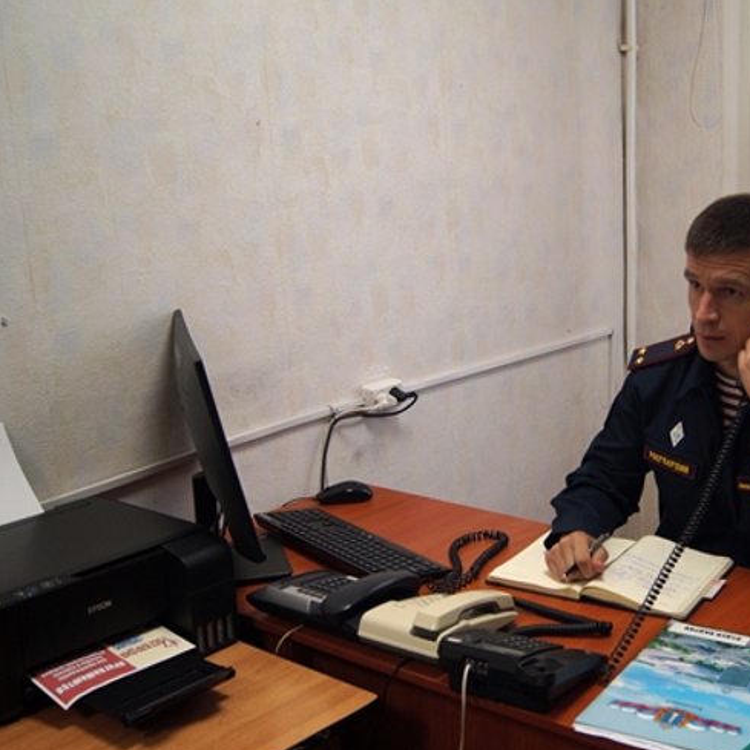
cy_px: 380
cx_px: 537
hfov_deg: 38.4
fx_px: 1054
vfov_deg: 39.2
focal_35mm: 43
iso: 200
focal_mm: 22
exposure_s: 1/60
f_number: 4
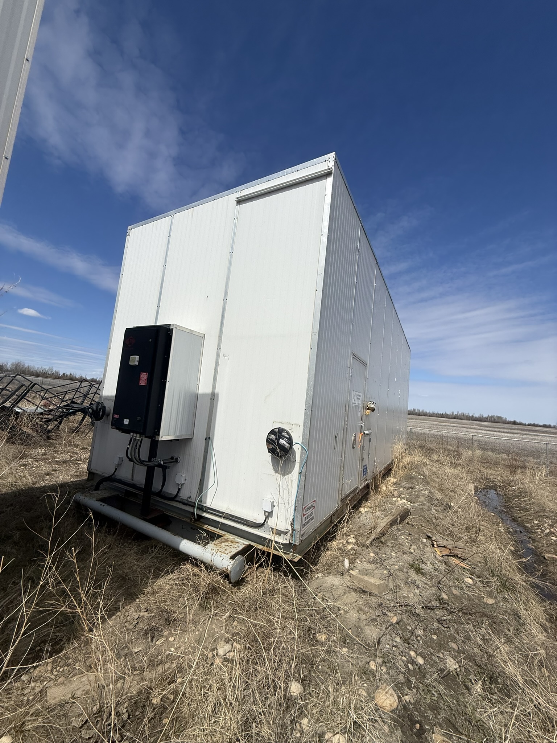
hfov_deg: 85.7
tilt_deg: +11.6
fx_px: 300
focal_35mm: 14
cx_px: 278
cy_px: 372
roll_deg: -6.8
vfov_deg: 102.1
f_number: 2.2
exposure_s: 1/6173
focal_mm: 2.22
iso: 50
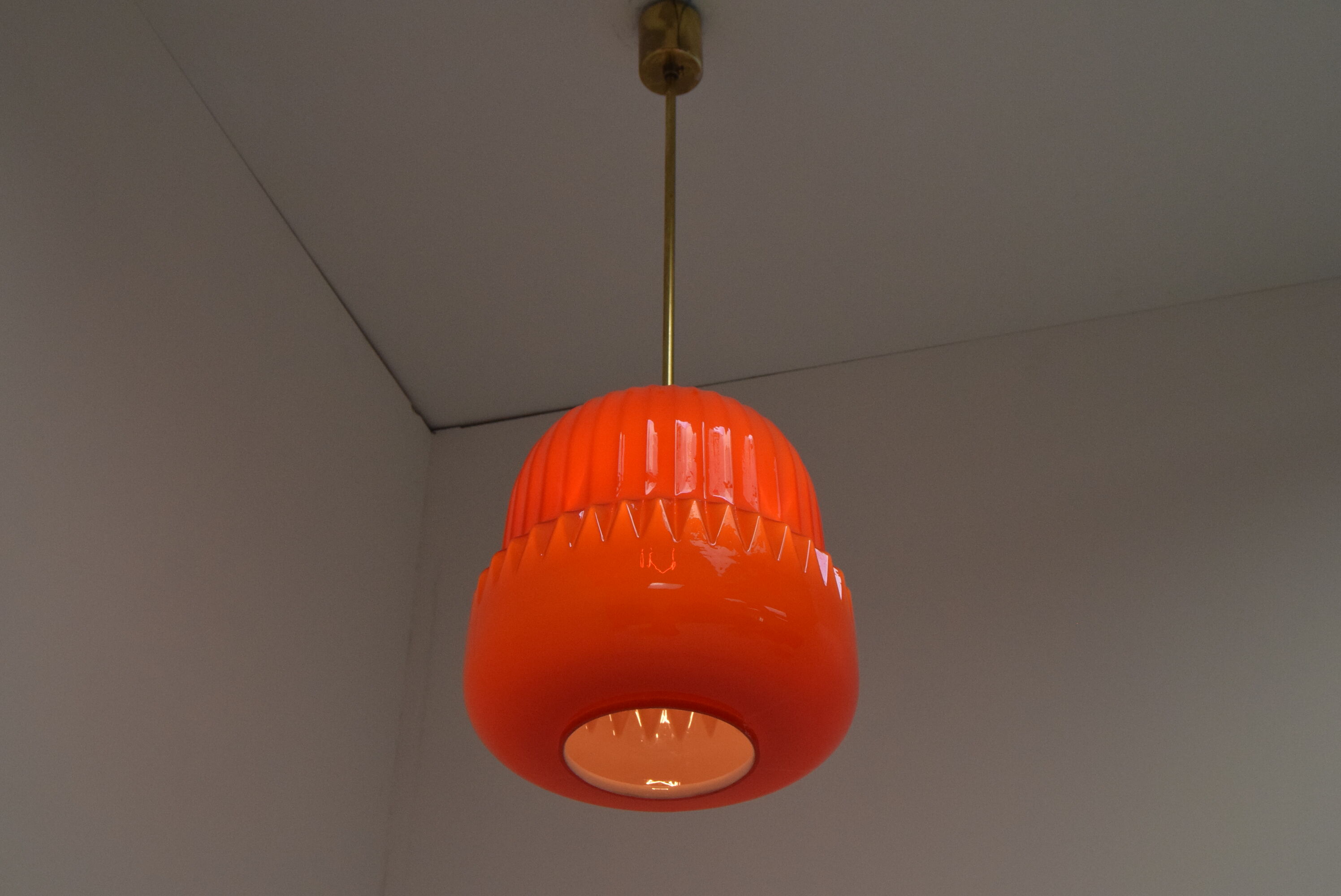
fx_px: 1901
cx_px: 670
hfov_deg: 38.9
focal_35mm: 51
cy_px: 448
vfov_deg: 26.5
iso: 1600
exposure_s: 1/320
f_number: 9
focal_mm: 34
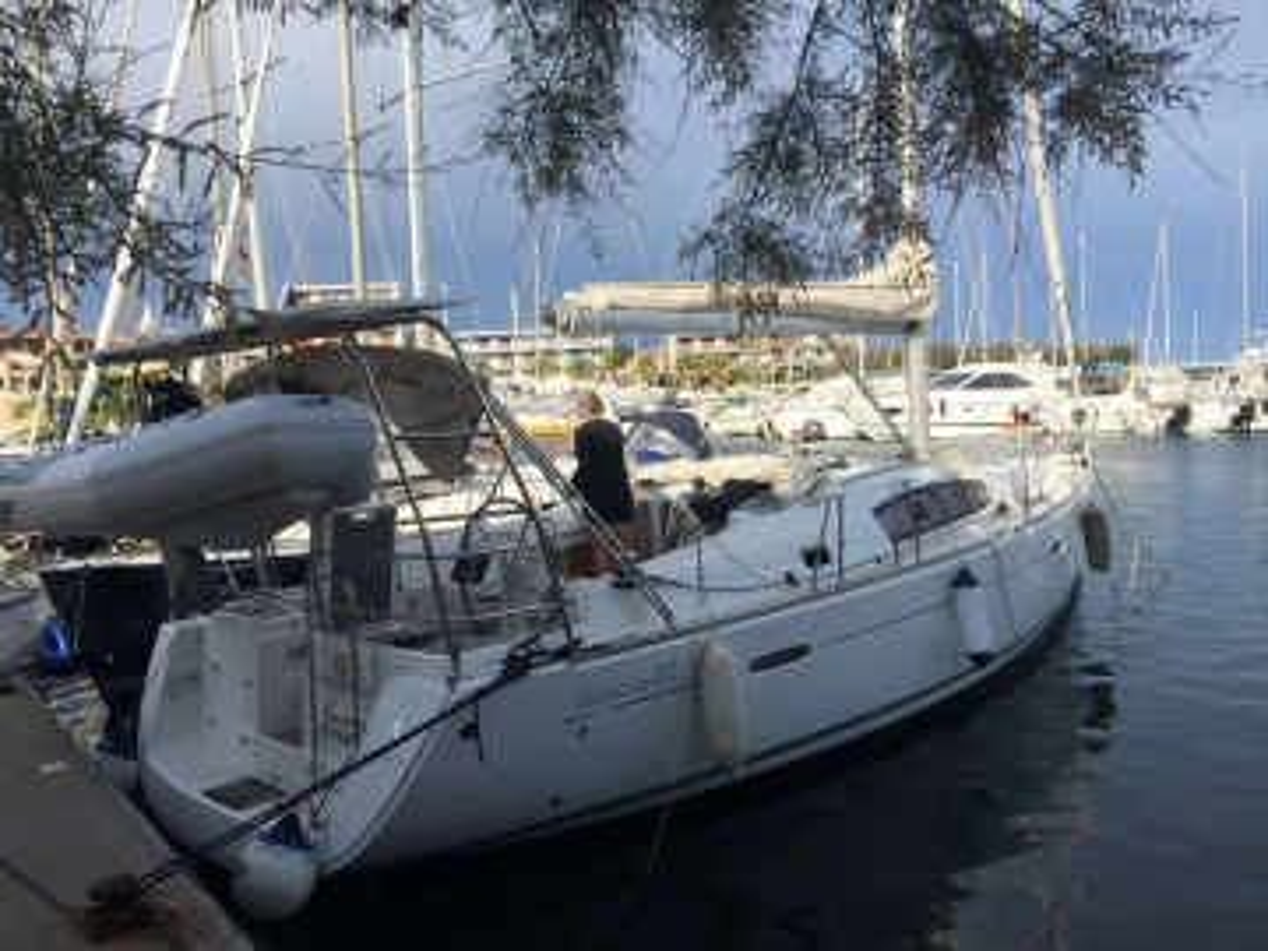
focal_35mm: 29
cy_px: 476
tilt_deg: -5.0
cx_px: 634
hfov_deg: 61.7
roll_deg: +1.7
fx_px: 1062
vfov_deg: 48.2
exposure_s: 1/2198
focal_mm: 4.15
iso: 32
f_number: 2.2
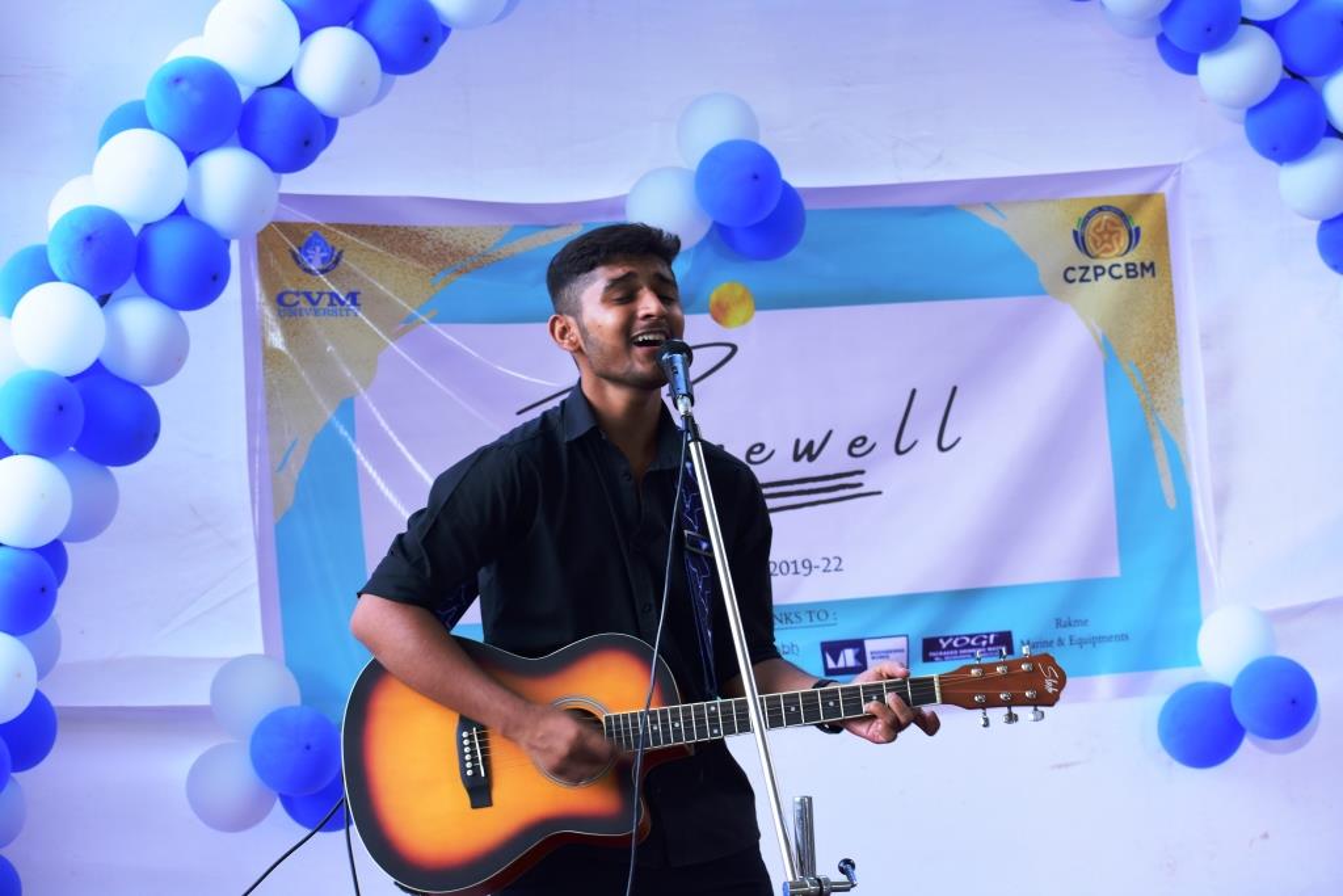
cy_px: 448
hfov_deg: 19.5
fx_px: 3917
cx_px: 672
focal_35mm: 105
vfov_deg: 13.0
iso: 640
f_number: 6.3
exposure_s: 1/125
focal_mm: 70
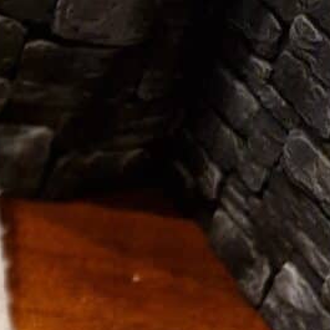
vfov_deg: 12.2
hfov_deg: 12.6
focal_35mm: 118
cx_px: -375
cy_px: 756
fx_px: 1273
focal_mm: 5.4
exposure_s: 1/50
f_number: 1.8
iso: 500
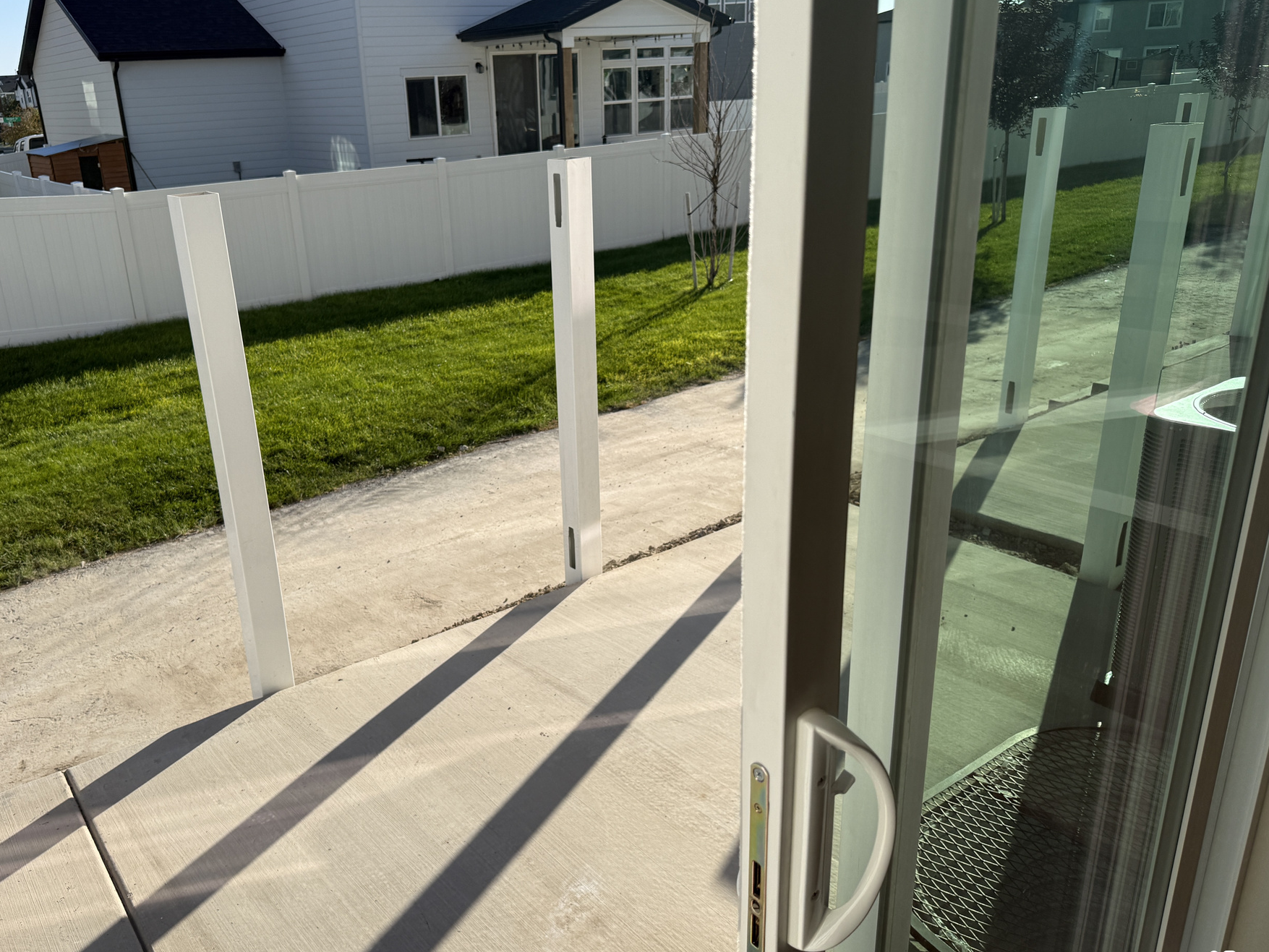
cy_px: 482
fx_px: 1027
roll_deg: +2.6
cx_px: 533
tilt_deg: -20.3
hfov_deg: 63.1
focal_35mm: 28
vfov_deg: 49.8
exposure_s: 1/4975
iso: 80
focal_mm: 6.76
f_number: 1.78
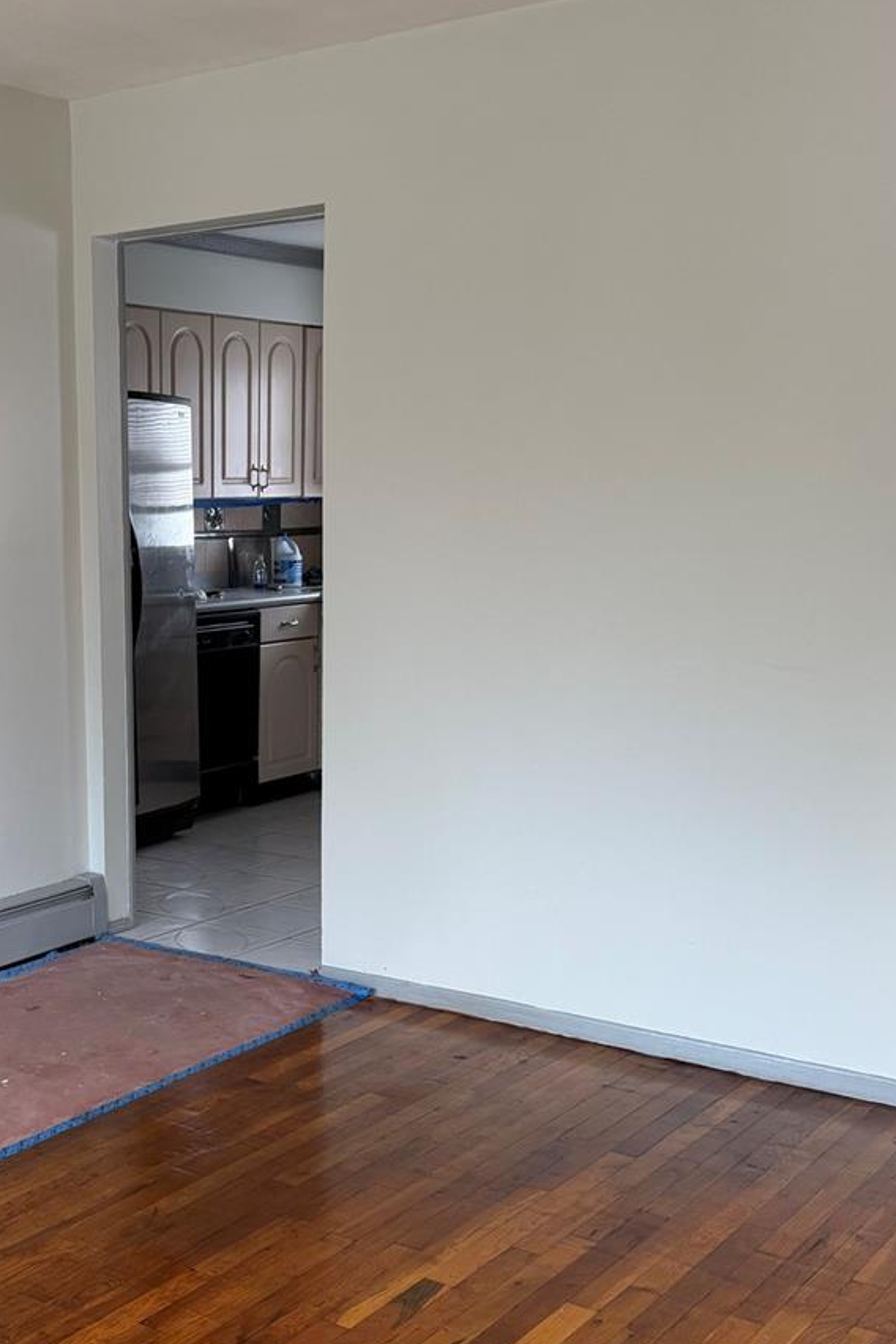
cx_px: 172
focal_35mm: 45
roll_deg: +1.5
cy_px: 786
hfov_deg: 29.2
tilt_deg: -9.8
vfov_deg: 43.5
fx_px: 1680
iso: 160
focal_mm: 6.76
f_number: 1.78
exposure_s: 1/121
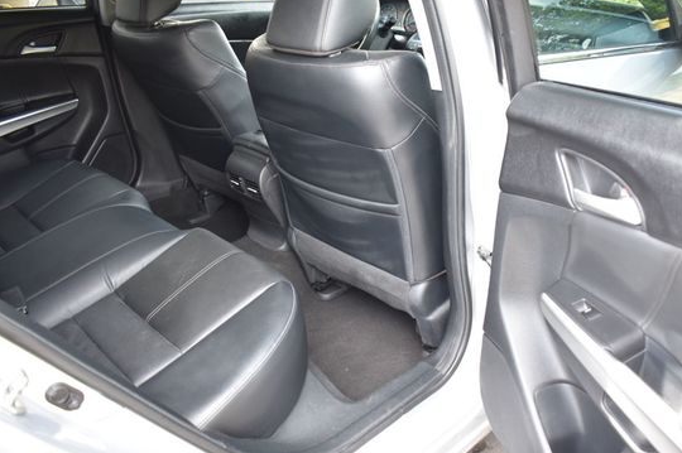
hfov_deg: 58.6
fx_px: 606
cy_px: 237
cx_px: 381
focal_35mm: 32
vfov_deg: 41.0
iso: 400
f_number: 4
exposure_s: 1/60
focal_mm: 18
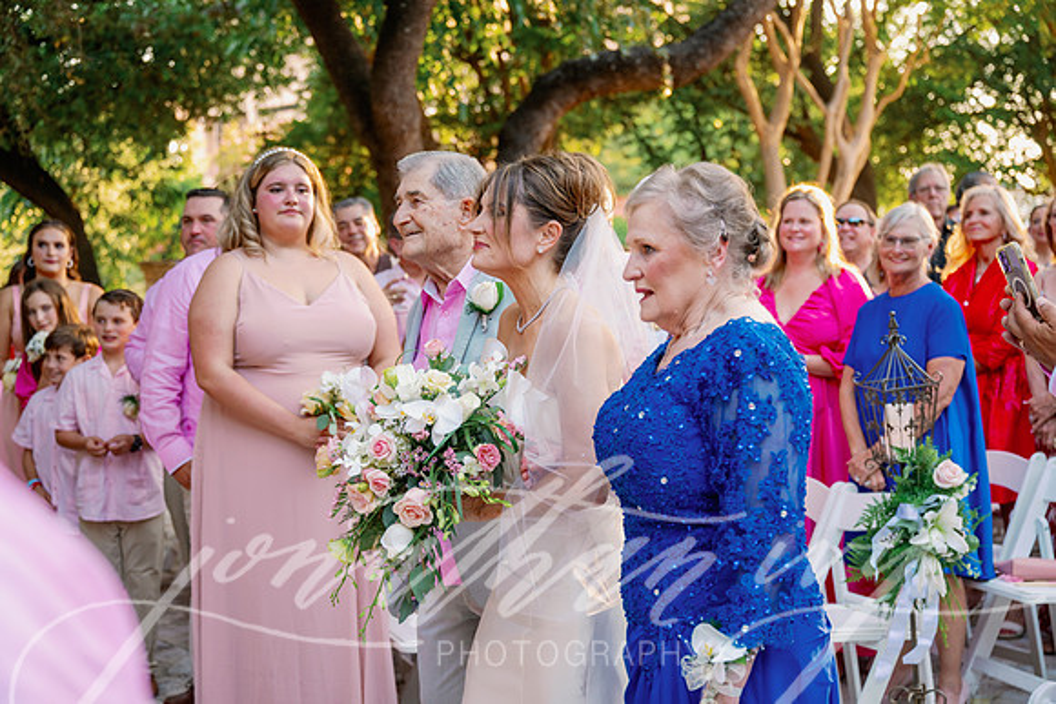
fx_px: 1496
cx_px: 528
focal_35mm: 51
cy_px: 352
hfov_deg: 38.9
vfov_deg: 26.5
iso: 320
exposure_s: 1/200
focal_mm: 51
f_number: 3.5
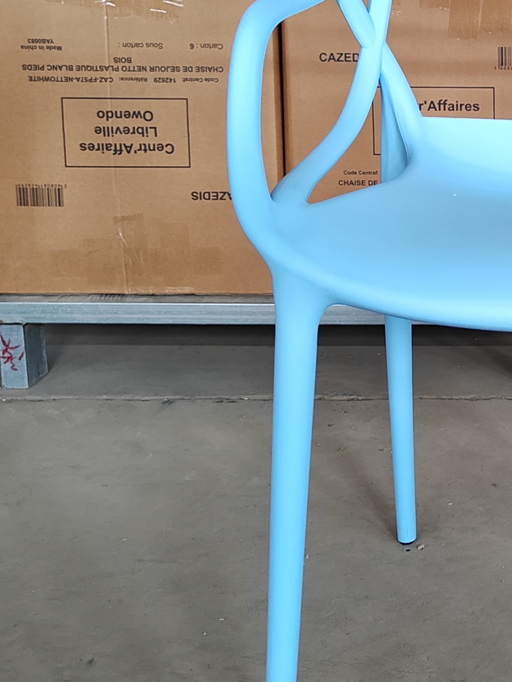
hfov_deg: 20.3
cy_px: 220
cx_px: 565
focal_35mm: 69
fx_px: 1361
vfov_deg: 28.0
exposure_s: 1/100
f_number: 1.8
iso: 1009
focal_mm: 6.14
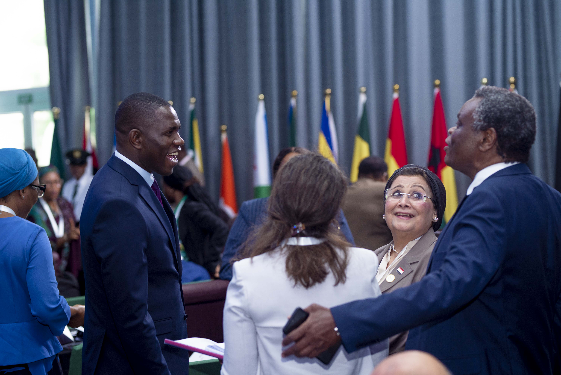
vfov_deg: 16.1
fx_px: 1325
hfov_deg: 23.9
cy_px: 188
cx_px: 280
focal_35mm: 85
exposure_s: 1/160
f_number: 2.8
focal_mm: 85
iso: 250
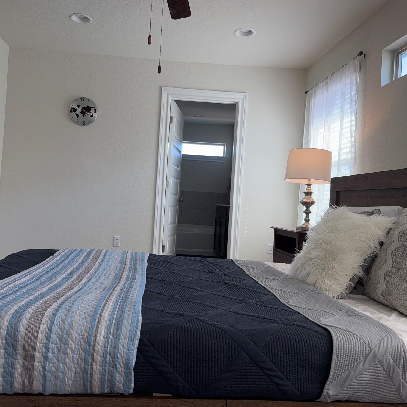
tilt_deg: +0.6
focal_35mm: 29
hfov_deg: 55.5
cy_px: 199
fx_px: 386
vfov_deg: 55.6
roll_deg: -3.5
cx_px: 180
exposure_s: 1/145
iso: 64
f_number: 1.78
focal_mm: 6.76
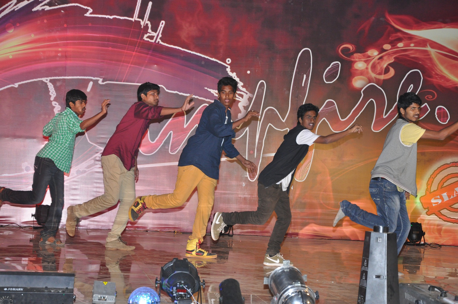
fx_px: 1258
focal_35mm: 99
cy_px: 152
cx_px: 229
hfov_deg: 20.6
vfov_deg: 13.8
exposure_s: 1/125
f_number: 5.6
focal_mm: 66
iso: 1000
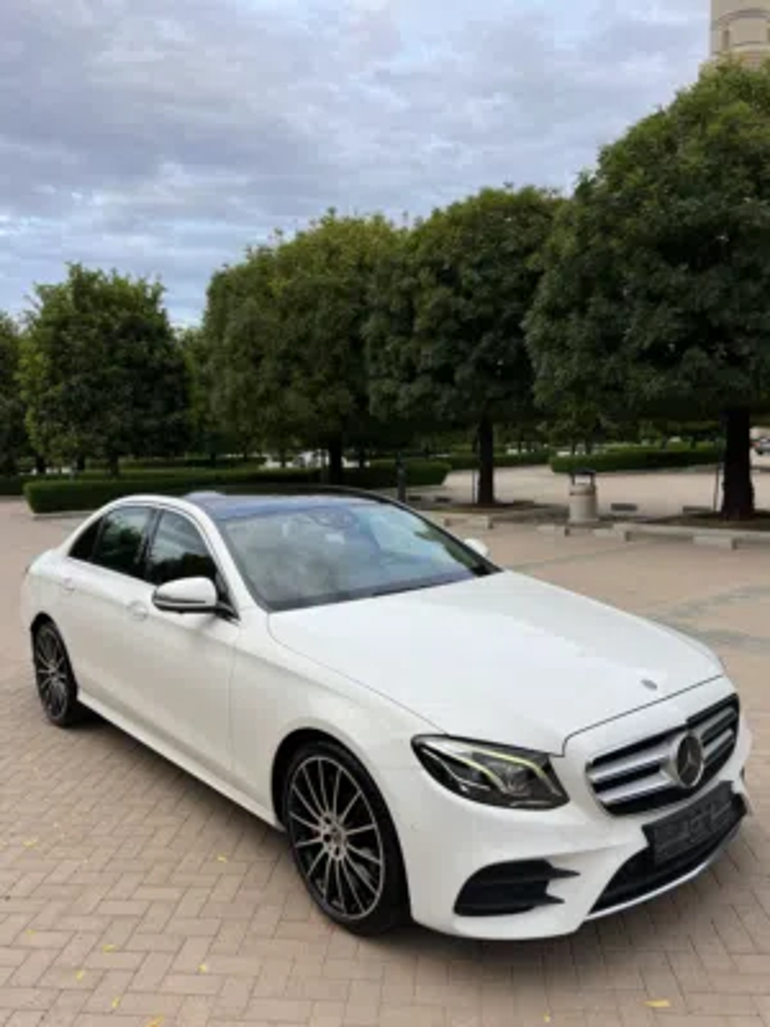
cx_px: 385
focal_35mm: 26
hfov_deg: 53.1
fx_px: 771
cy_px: 514
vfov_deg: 67.3
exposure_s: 1/308
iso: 50
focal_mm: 5.7
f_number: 1.5
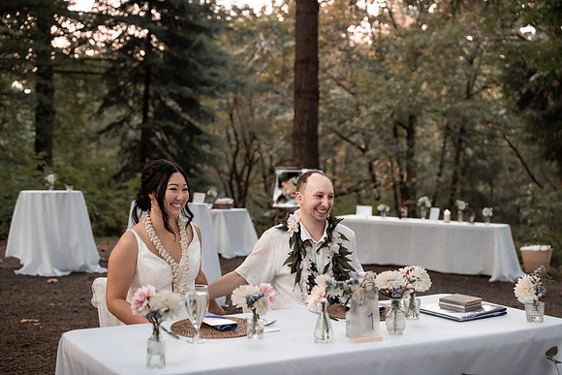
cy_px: 188
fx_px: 890
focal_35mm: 57
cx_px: 281
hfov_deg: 35.0
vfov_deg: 23.8
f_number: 2.8
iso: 1000
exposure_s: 1/800
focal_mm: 57
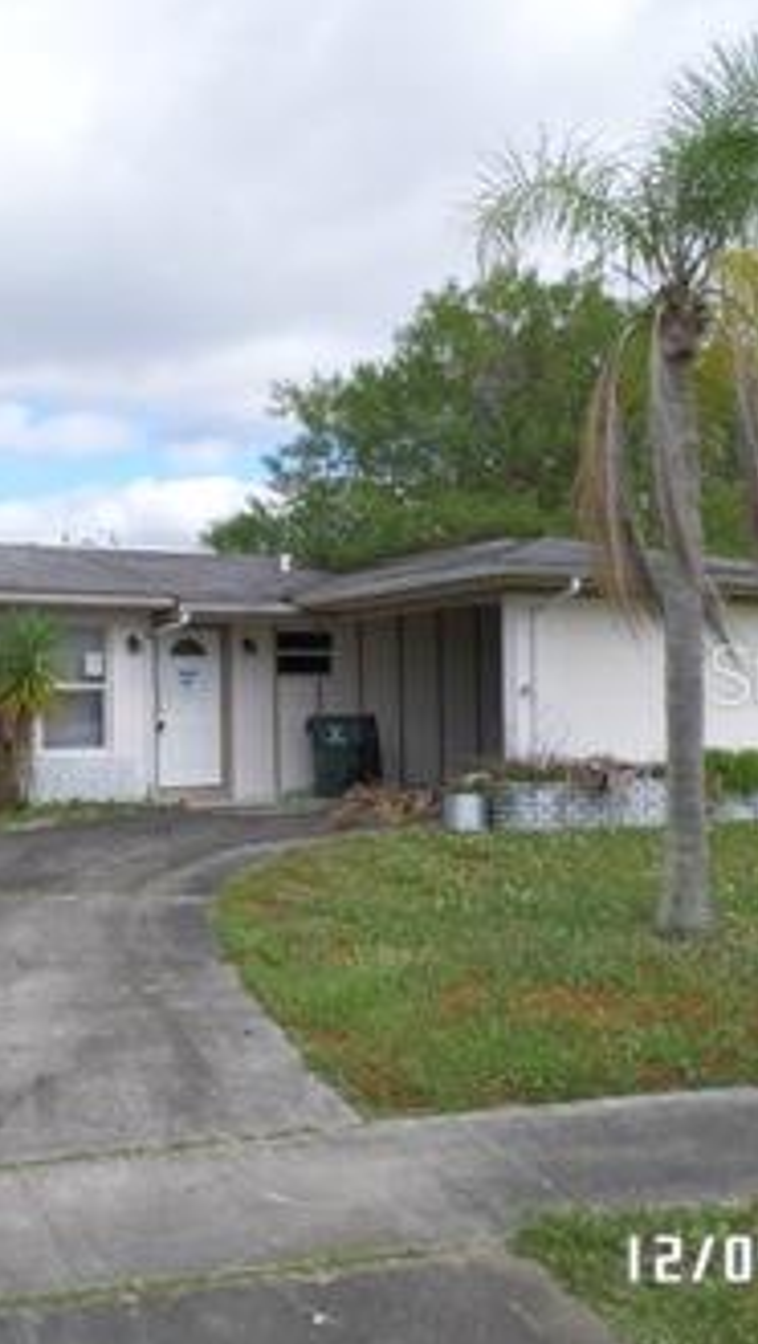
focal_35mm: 37
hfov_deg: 31.4
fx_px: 1320
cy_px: 672
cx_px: 179
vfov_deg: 54.0
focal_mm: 4.5
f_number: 2.5
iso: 80
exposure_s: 1/1000
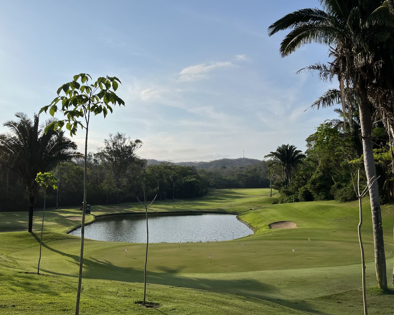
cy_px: 154
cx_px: 178
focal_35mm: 28
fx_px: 327
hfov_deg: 62.1
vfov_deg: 51.5
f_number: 1.6
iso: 50
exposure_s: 1/9901
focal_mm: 5.1
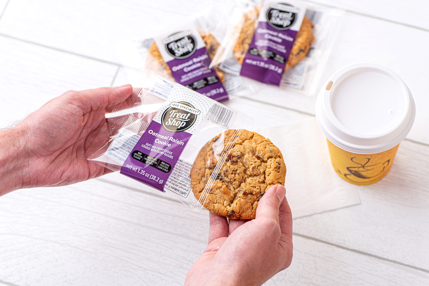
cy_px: 143
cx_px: 214
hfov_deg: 19.4
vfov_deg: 13.1
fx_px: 1252
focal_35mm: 105
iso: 64
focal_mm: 105
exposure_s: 1/160
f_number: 5.6
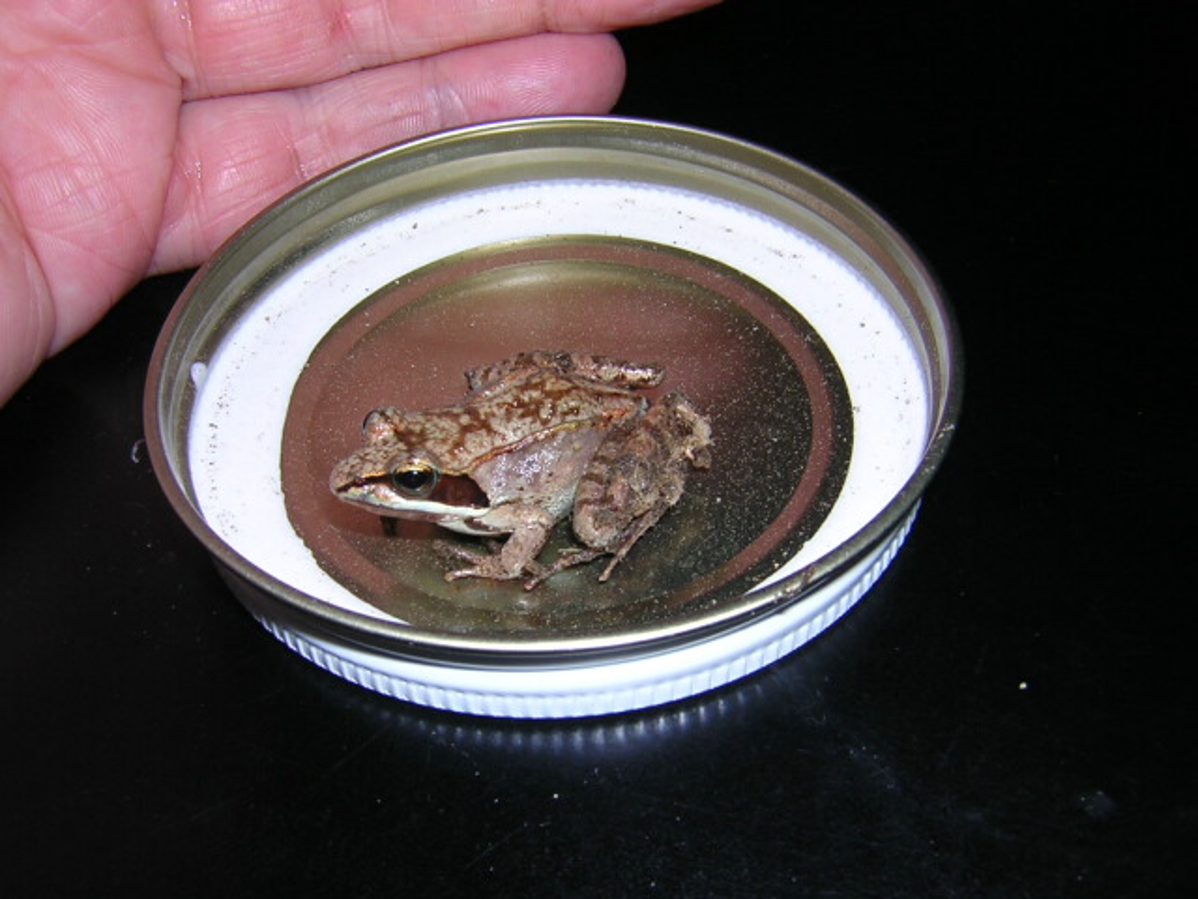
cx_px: 599
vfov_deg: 39.7
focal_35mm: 36
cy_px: 450
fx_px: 1246
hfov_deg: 51.4
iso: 100
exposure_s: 1/60.1
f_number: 5.2
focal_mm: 4.7
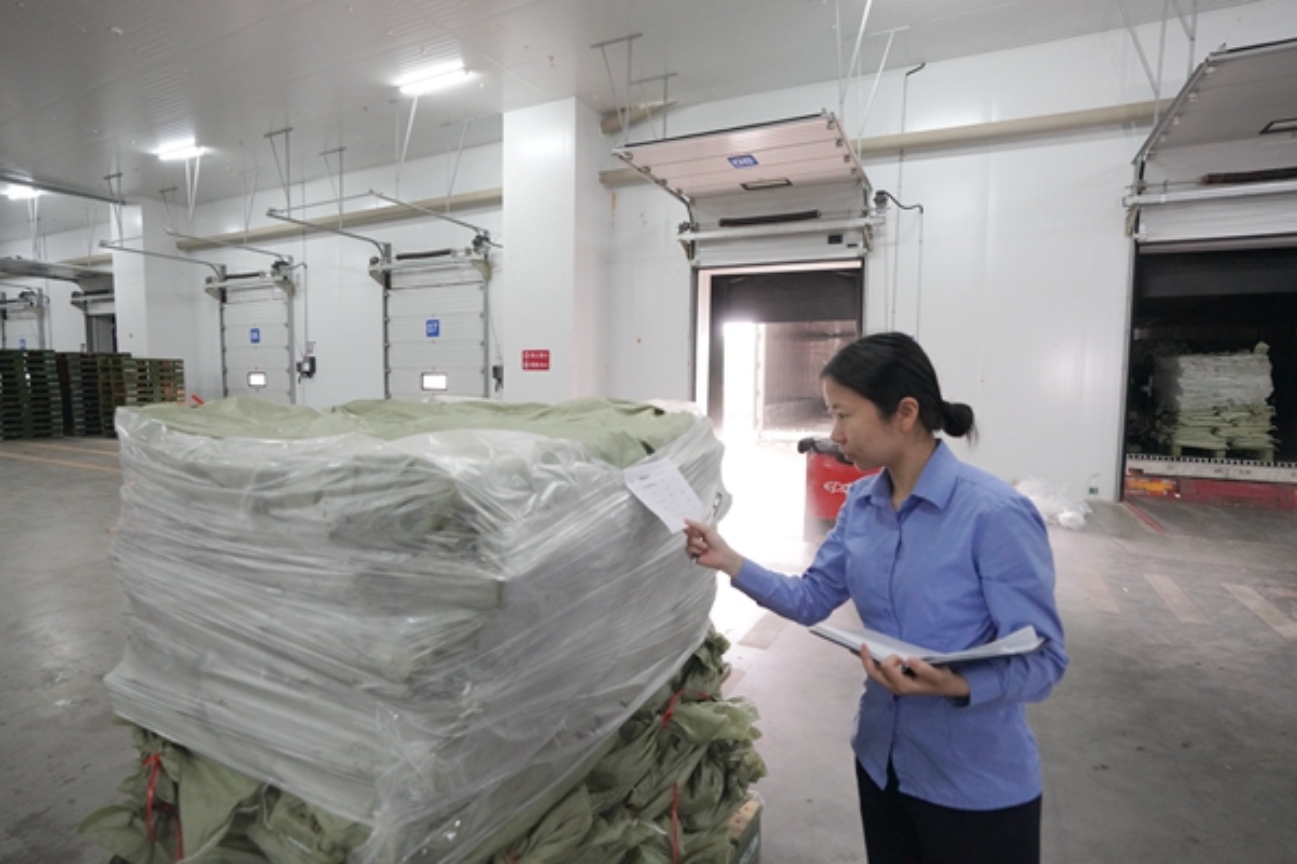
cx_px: 648
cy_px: 432
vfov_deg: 67.4
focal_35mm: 18
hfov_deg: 90.0
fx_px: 648
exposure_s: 1/125
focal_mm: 18
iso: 5000
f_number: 4.5
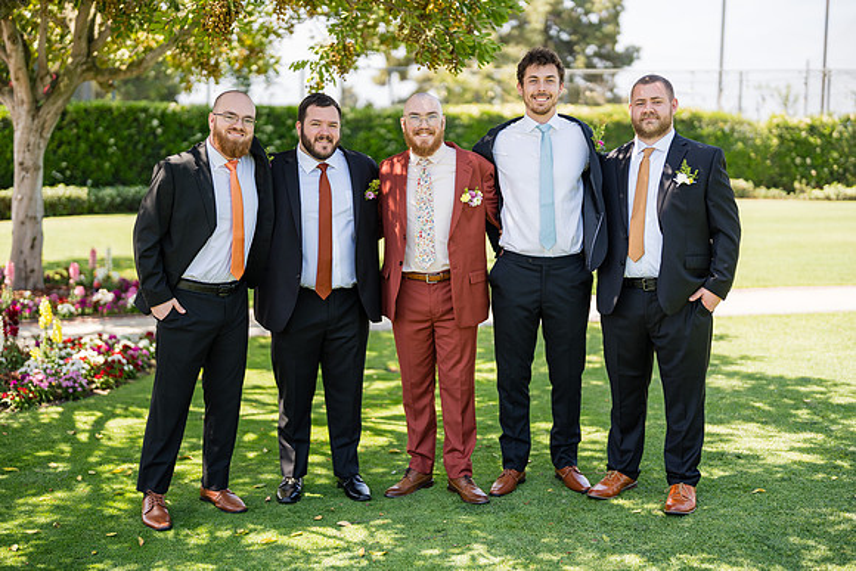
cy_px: 292
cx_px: 427
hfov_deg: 38.7
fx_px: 1219
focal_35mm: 51
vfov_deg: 26.4
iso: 100
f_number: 1.2
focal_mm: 50
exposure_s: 1/2000
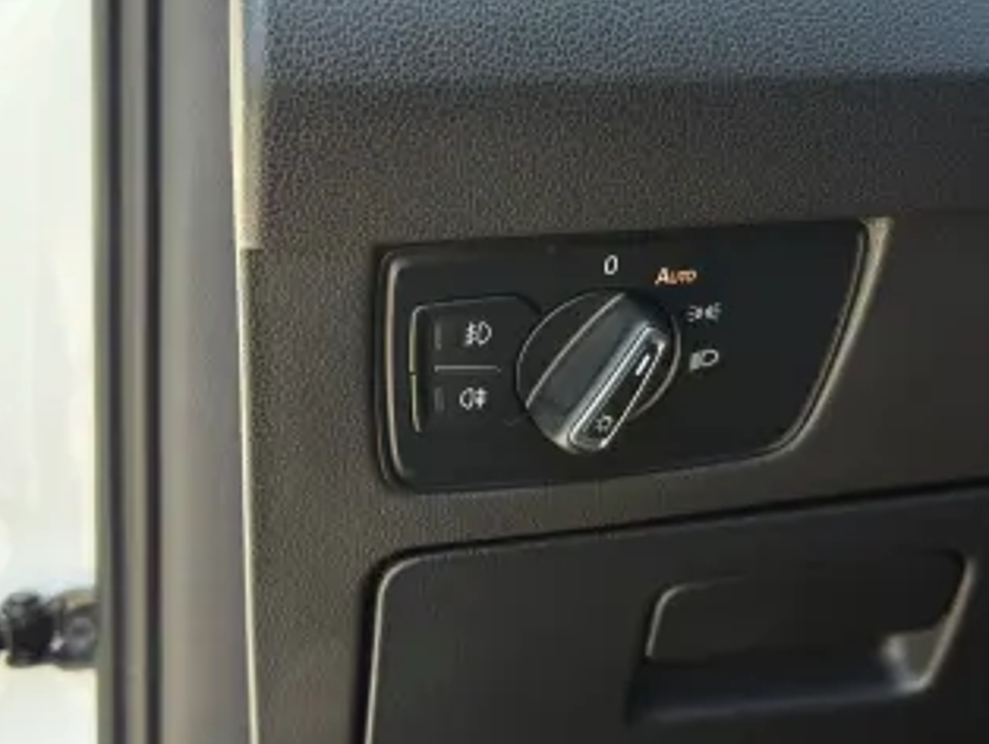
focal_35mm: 55
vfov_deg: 26.6
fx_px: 1573
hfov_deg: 34.9
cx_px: 542
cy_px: 325
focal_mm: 6.76
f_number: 1.78
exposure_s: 1/233
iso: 200
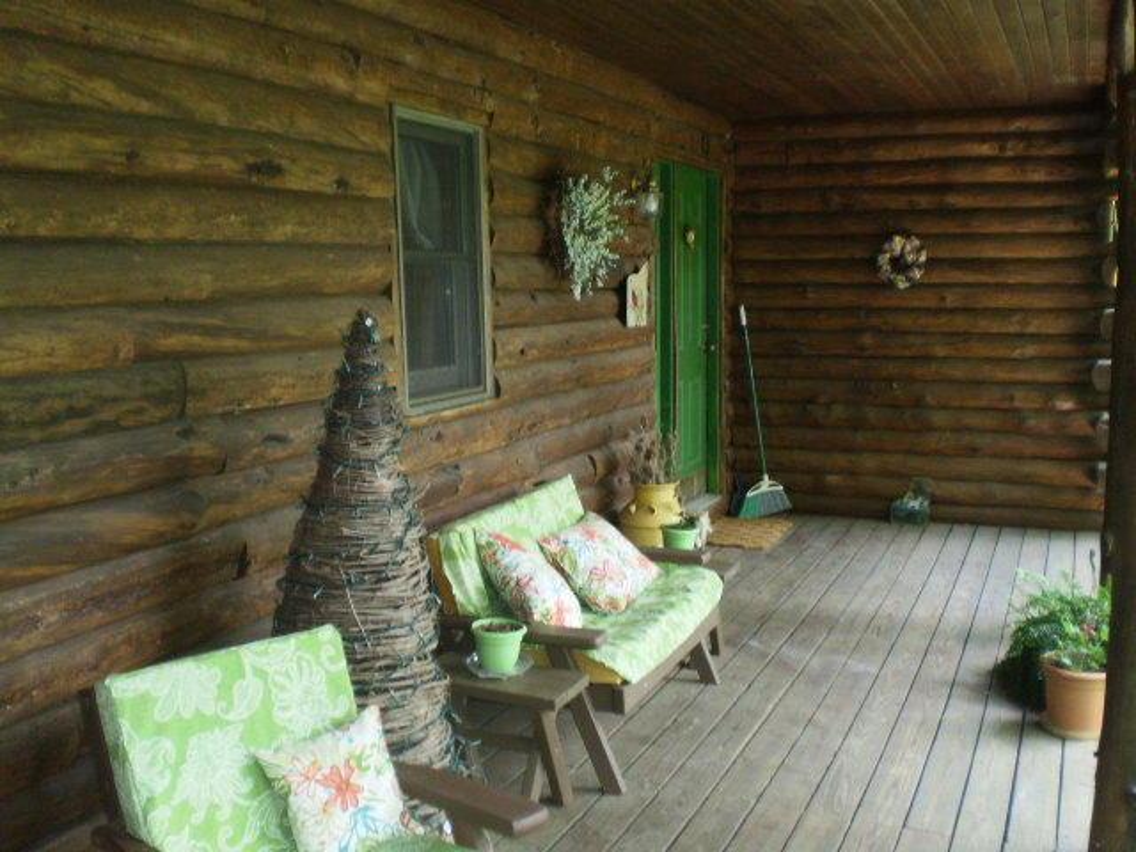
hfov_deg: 51.4
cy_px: 426
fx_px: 1181
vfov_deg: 39.7
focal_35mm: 36
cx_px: 568
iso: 125
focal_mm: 6.3
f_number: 3.1
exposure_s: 1/30
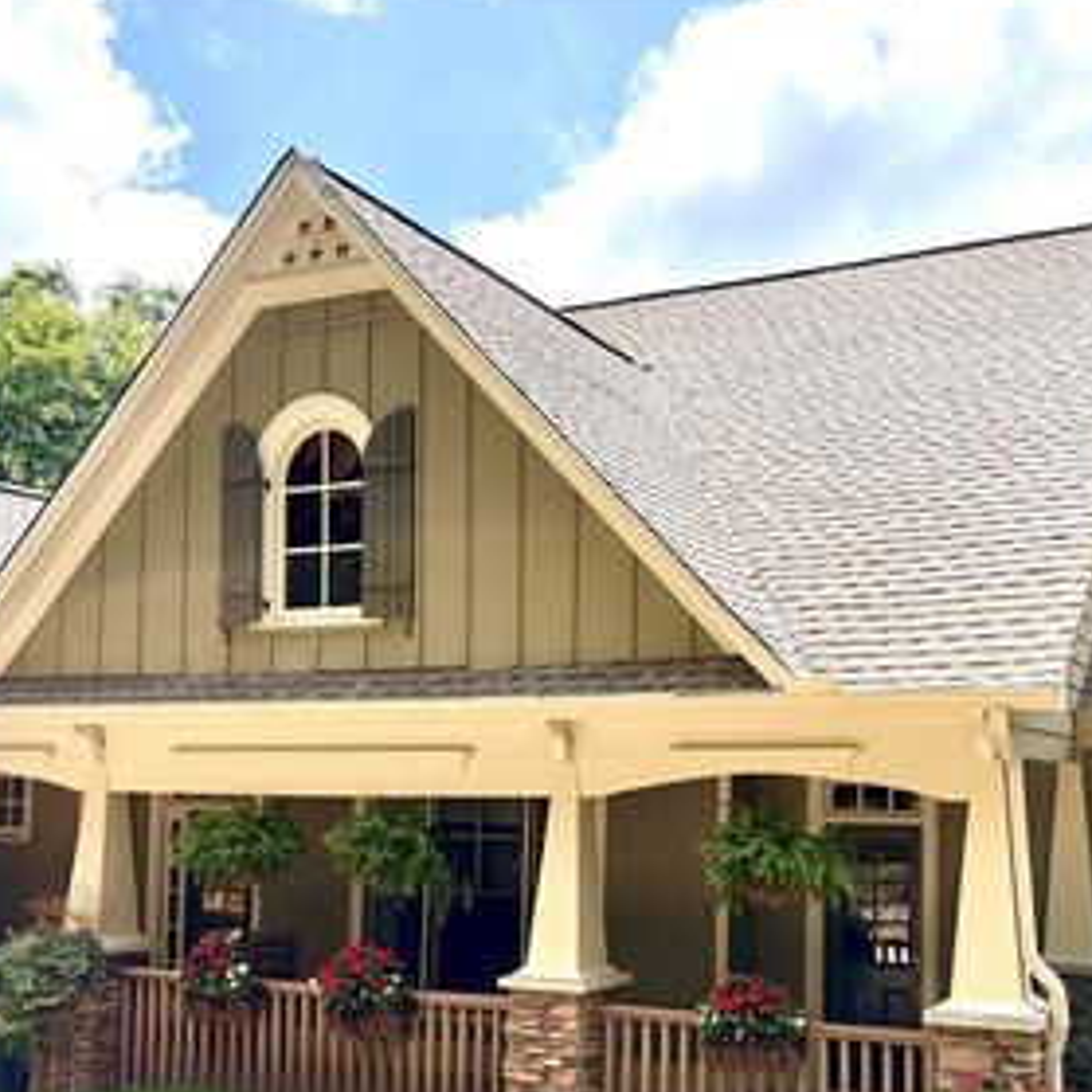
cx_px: 740
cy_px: 710
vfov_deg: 43.4
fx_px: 1356
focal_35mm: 38
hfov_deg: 43.2
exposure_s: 1/2801
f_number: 1.78
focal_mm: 6.76
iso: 100
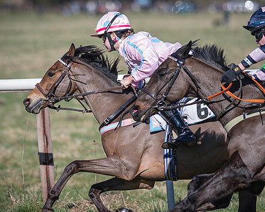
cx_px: 116
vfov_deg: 4.4
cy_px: 106
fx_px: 2759
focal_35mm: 352
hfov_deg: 5.5
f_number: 1.8
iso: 50
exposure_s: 1/4000
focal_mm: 135
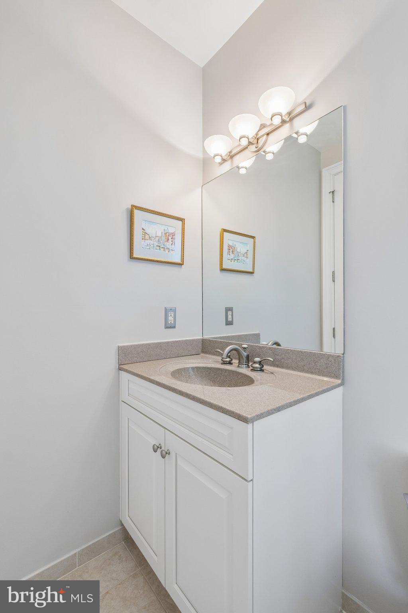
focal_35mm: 15
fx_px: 255
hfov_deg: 77.3
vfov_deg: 100.4
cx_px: 204
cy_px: 306
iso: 250
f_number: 8
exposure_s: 1/9
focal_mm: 10
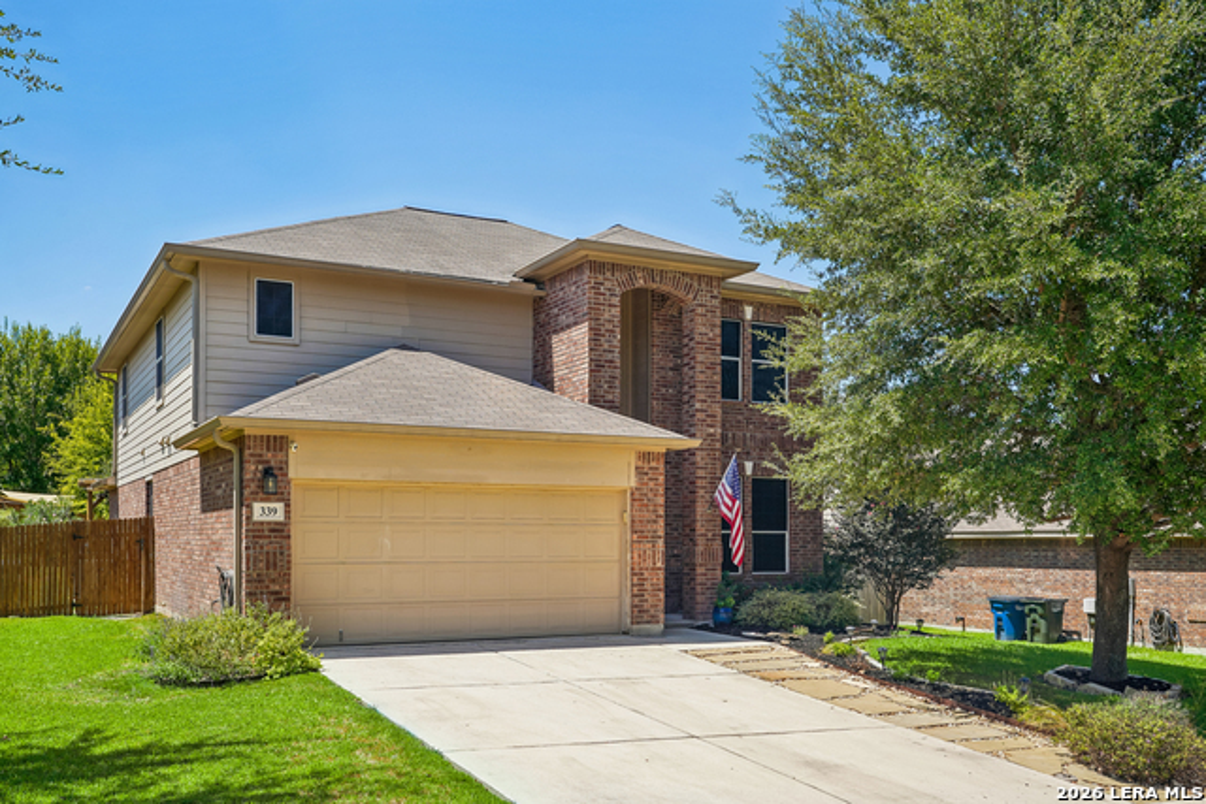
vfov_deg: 41.1
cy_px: 402
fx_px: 1072
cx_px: 603
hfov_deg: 58.7
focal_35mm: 32
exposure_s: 1/200
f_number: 8
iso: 100
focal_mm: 32
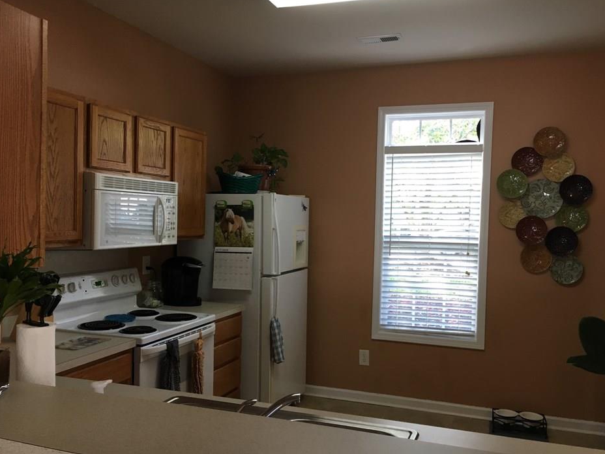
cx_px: 306
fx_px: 559
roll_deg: -0.5
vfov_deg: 44.2
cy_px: 235
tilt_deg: -3.4
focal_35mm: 32
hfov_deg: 56.8
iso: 40
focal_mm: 4.15
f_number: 2.2
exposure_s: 1/30
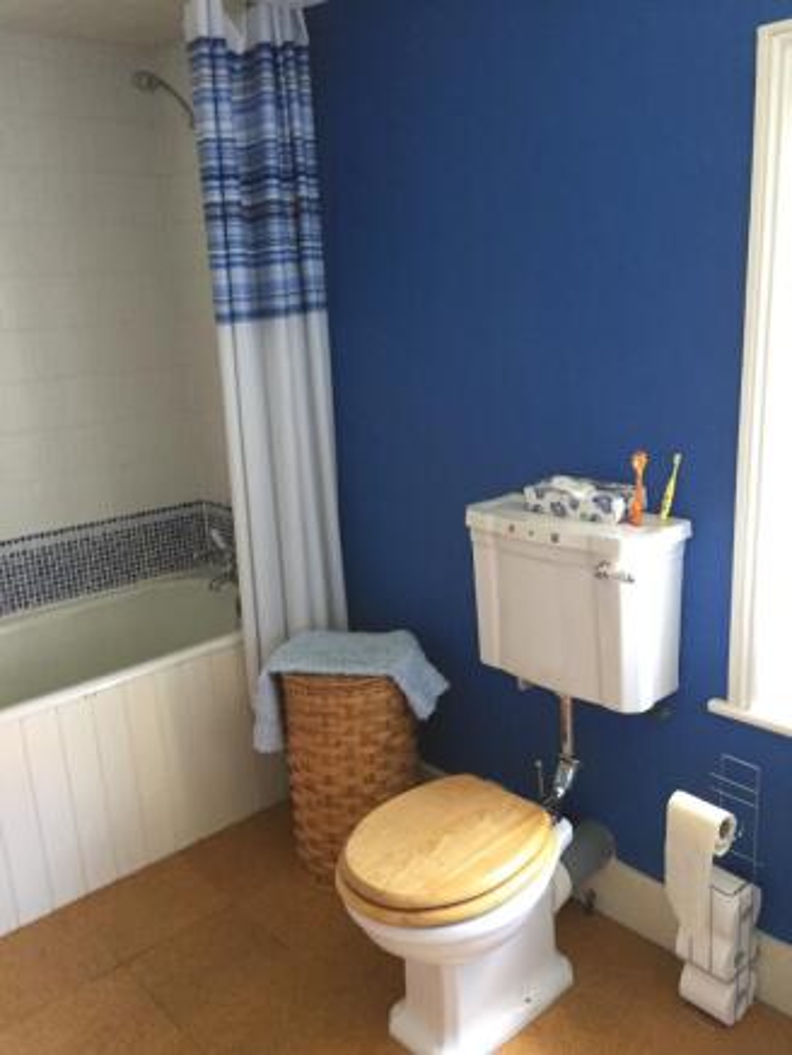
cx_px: 396
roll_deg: +4.6
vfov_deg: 61.6
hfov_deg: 48.2
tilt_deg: -18.0
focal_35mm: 29
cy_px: 528
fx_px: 884
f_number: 2.2
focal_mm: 4.15
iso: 250
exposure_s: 1/33
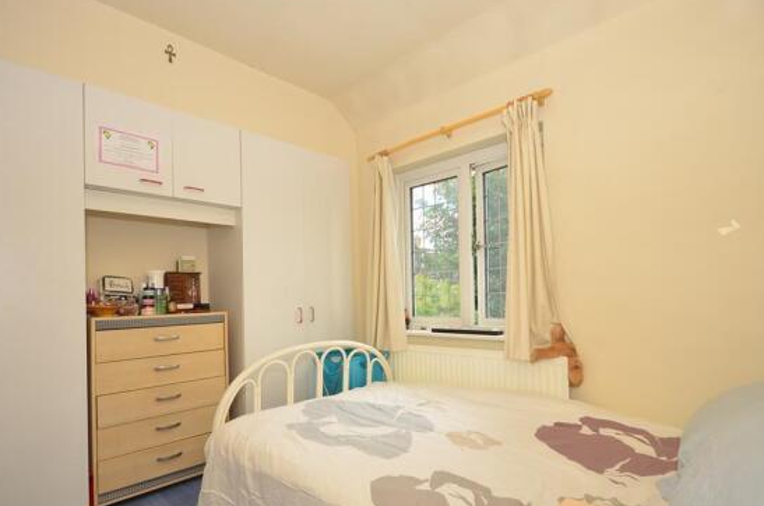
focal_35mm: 18
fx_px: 381
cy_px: 288
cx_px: 383
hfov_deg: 90.1
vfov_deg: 66.8
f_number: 5.6
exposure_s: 1/125
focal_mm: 10
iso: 200
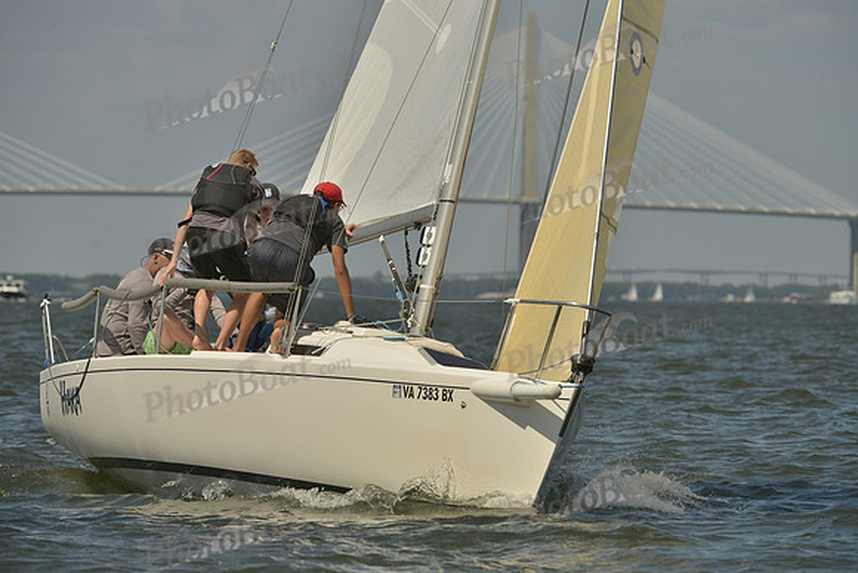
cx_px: 429
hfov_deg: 6.2
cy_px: 286
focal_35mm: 330
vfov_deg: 4.2
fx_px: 7866
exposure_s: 1/1600
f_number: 10
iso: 280
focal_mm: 330
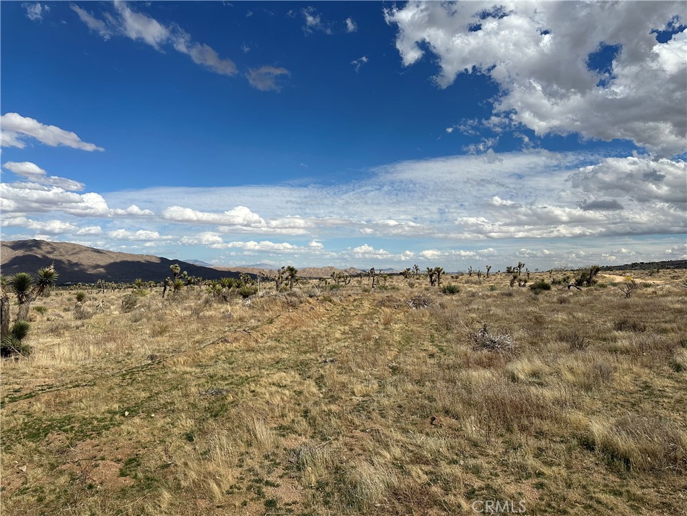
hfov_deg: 71.6
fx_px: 476
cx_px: 344
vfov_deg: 56.8
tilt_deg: +2.1
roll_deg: -0.3
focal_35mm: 24
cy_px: 258
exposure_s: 1/8929
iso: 80
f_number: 1.78
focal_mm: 6.86
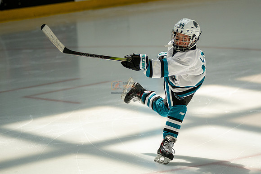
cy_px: 75
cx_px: 167
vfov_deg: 6.4
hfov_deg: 9.5
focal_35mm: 216
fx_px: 1564
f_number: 2.8
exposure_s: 1/6400
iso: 1600
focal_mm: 166
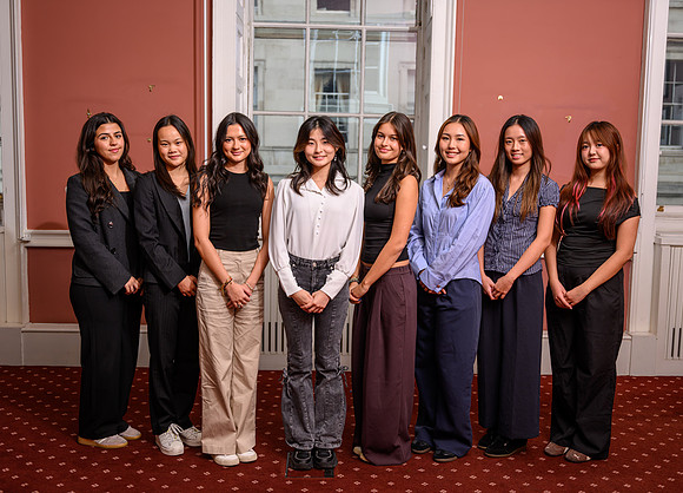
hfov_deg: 48.3
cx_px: 356
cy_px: 246
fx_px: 761
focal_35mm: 39
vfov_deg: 35.8
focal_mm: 36
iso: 64
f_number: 4
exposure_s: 1/200
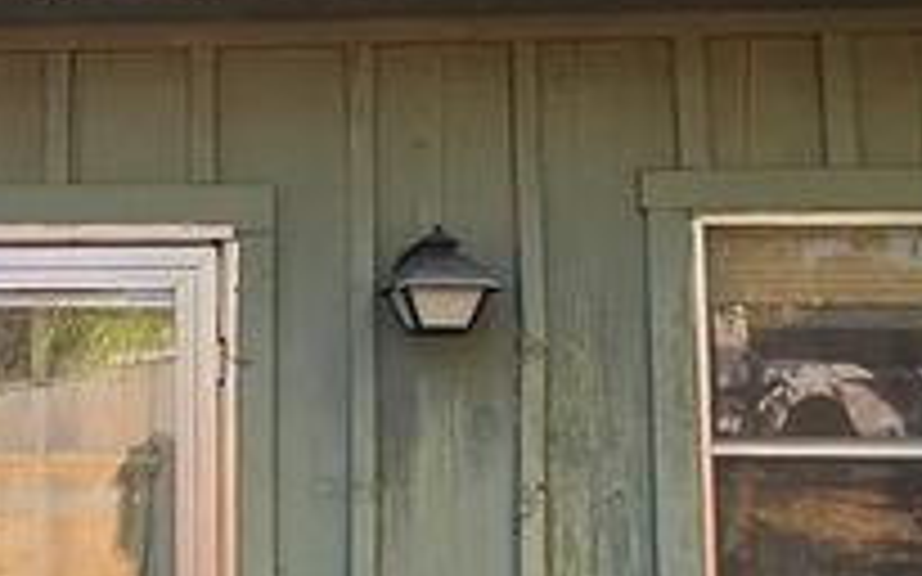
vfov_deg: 18.9
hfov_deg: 27.8
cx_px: -27
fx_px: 1733
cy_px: 256
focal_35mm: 69
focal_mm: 2.2
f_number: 1.9
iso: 32
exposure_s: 1/697
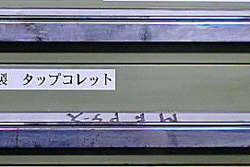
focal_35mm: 86
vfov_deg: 15.9
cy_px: 96
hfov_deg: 23.3
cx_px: 50
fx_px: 598
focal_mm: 6.3
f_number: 3.1
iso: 320
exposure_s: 1/60
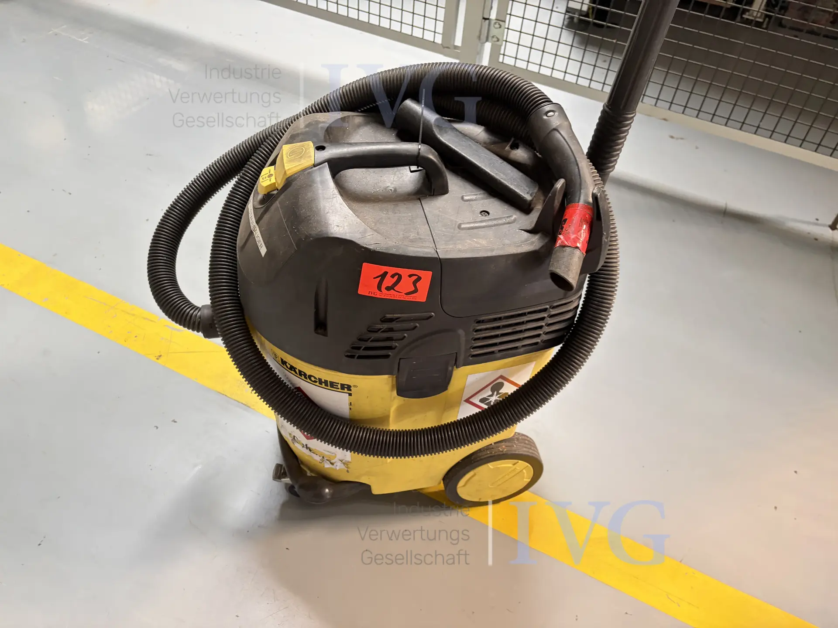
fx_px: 629
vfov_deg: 53.1
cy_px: 314
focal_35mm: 26
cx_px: 419
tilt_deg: -48.6
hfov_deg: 67.3
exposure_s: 1/50
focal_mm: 5.96
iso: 320
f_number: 1.6
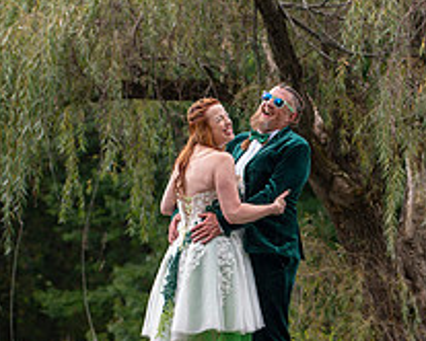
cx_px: 342
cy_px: 210
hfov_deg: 9.1
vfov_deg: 7.3
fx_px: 2663
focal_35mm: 211
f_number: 3.2
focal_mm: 75
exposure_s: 1/125
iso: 50
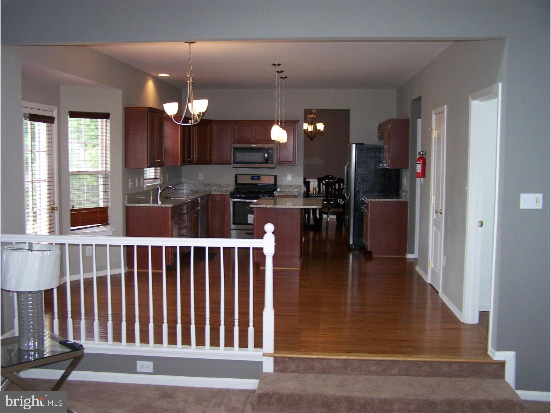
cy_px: 206
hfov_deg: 49.0
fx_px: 605
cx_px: 276
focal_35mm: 38
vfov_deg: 37.7
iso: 160
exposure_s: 1/60
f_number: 2.8
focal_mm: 6.3
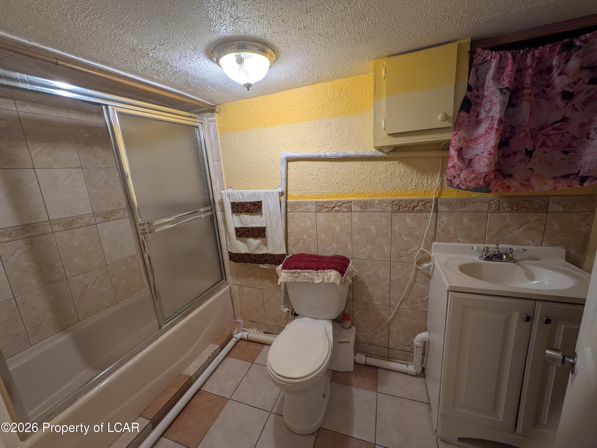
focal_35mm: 14
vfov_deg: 85.7
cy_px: 224
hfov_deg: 102.1
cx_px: 298
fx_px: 241
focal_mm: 1.83
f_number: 2.2
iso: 60
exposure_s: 1/40
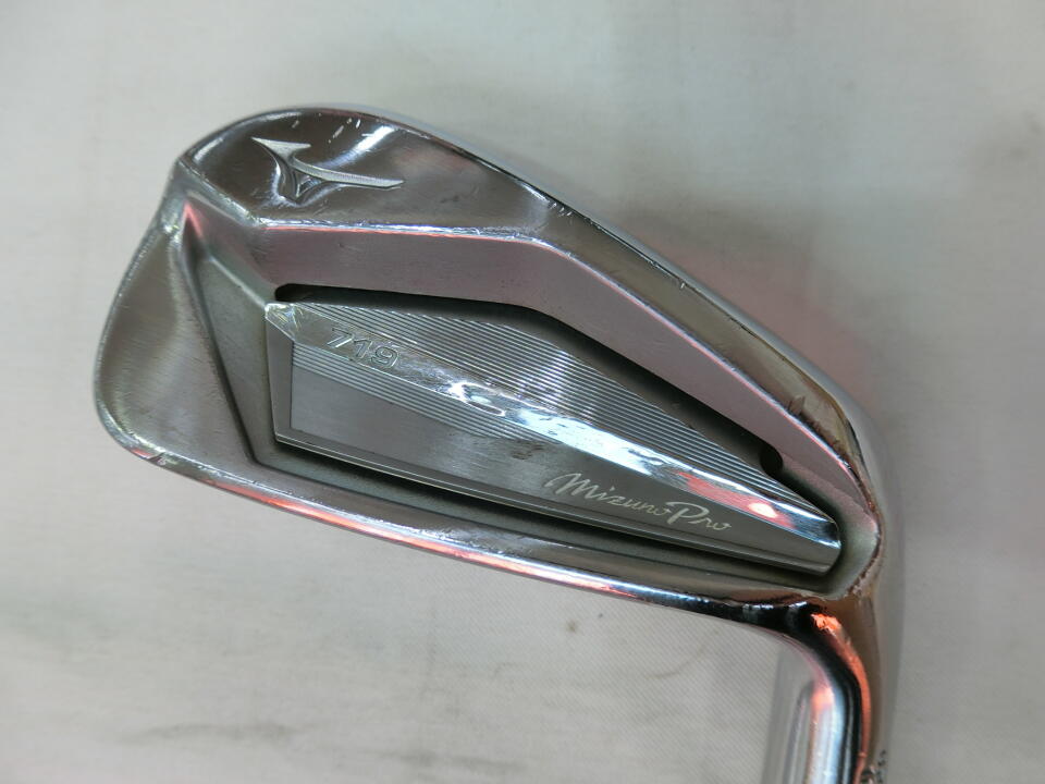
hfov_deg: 69.4
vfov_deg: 54.9
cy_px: 392
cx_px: 522
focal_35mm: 25
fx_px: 755
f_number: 2.8
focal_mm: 5.4
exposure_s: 1/125
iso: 100
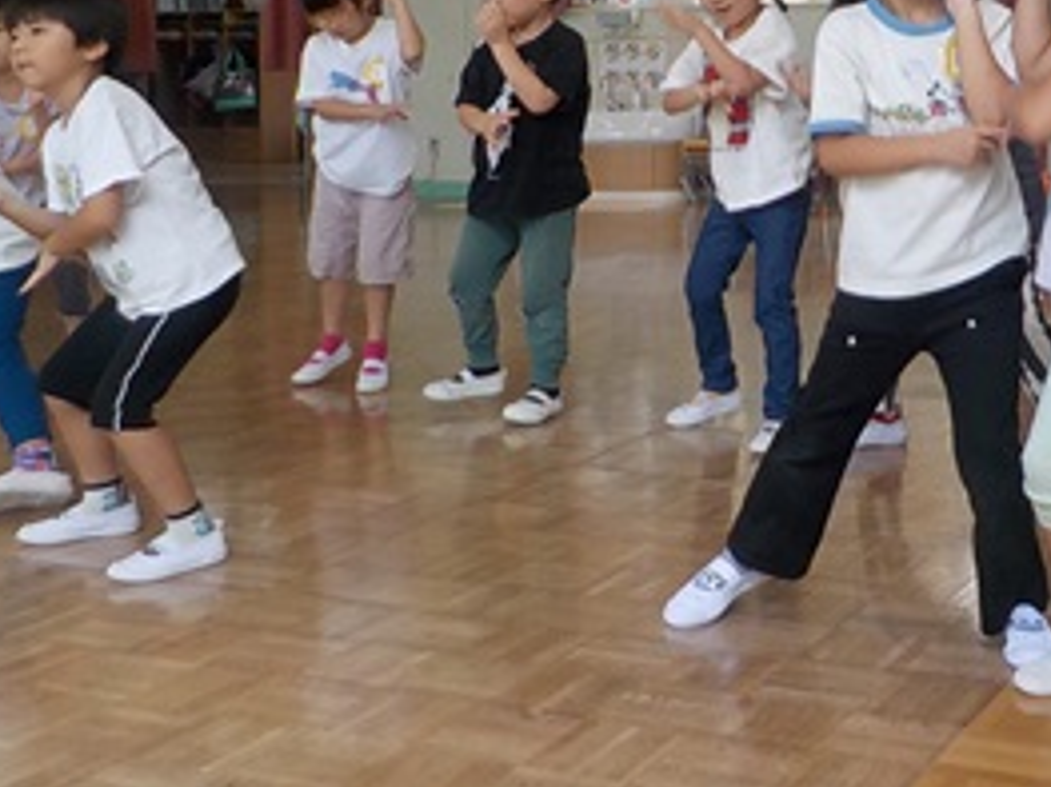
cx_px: 811
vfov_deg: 24.8
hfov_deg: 33.0
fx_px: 1730
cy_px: 70
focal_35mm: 57
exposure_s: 1/80
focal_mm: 4.1
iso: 125
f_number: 3.3
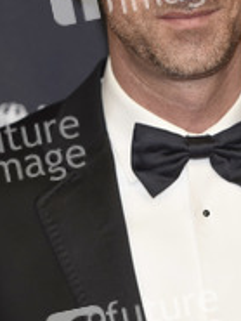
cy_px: 71
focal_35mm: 515
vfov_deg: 3.8
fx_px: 4776
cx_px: 186
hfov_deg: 2.9
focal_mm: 165
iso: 640
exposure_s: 1/640
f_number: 3.5
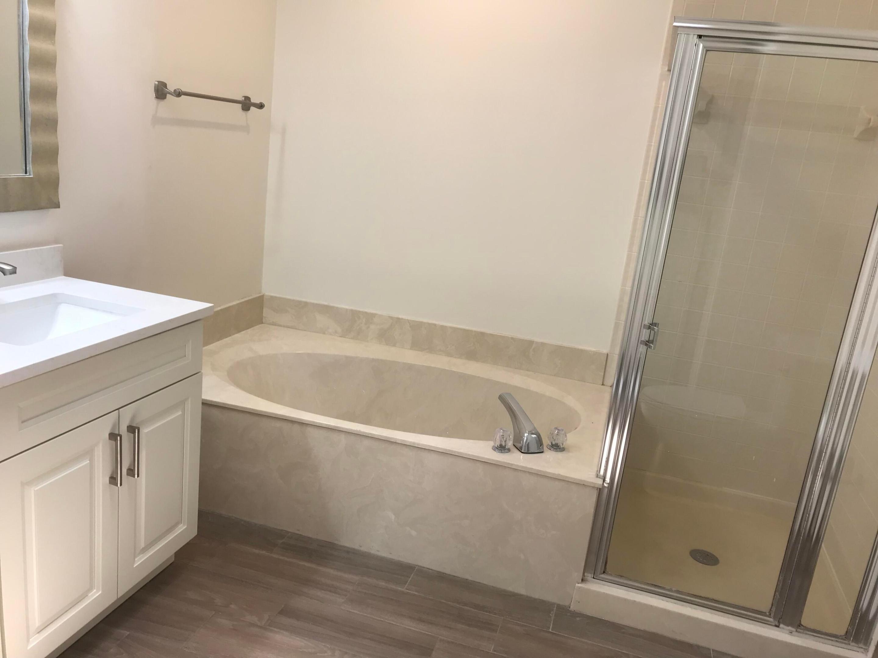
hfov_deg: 63.4
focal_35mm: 28
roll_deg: -7.8
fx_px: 710
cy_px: 329
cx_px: 439
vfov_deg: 49.7
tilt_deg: -14.3
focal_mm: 3.99
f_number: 1.8
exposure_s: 1/60
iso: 25
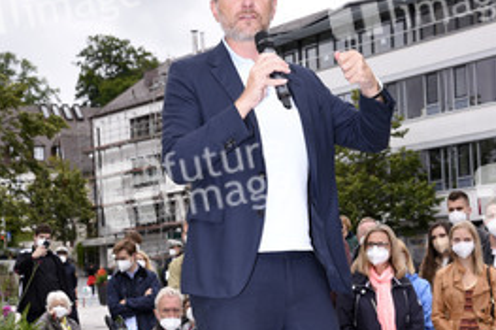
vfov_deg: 17.1
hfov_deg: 25.7
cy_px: 279
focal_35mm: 79
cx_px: 249
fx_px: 1088
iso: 250
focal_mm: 52
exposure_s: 1/160
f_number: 9
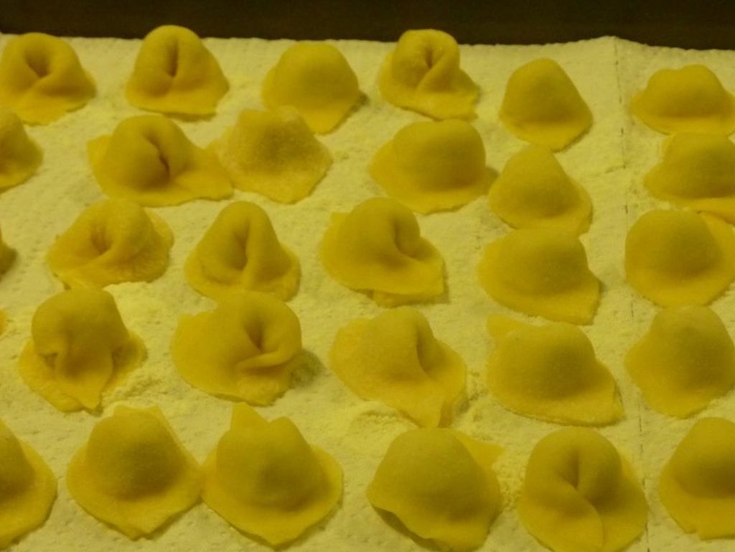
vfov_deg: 16.4
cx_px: 368
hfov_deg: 21.8
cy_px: 276
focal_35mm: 90
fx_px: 1911
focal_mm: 14.7
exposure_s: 1/30
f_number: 4.3
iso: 400
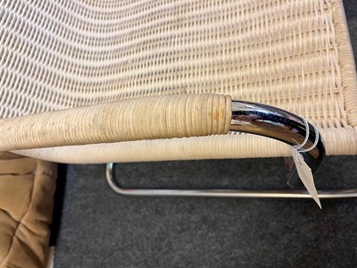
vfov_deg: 53.1
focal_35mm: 26
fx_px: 268
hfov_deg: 67.3
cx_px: 178
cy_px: 134
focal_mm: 5.1
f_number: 1.6
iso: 100
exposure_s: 1/50
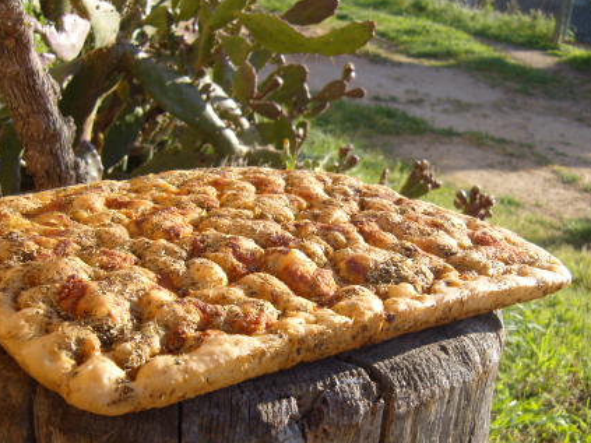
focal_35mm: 53
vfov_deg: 27.3
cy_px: 310
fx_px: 905
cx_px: 288
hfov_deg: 36.2
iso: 80
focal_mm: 7.4
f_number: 7.1
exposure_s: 1/90
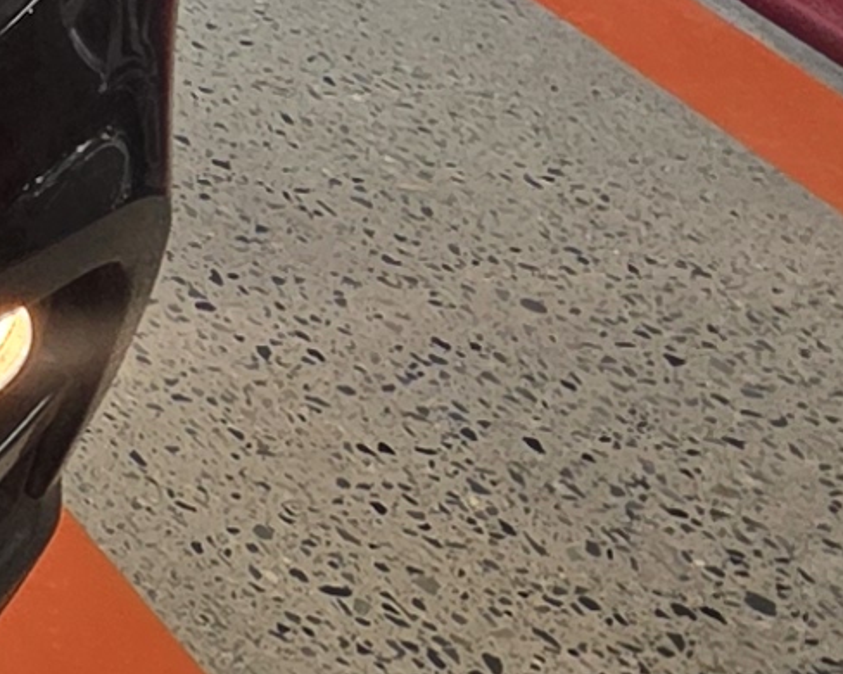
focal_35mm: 104
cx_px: -1541
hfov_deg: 11.9
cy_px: -436
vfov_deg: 13.6
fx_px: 2594
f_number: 1.9
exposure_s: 1/359
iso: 160
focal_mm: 2.2
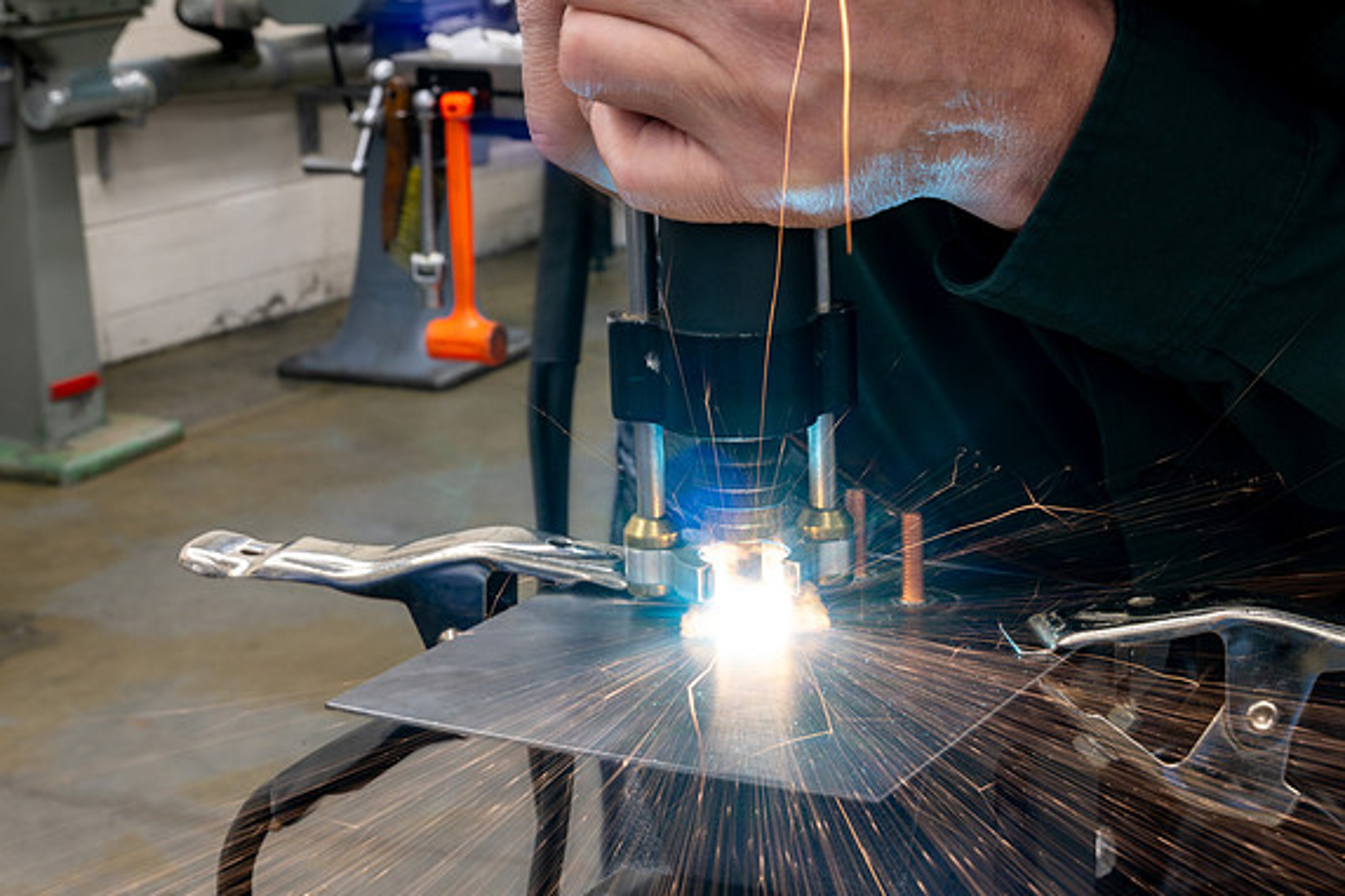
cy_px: 448
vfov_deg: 19.2
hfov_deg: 28.5
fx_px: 2652
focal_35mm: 71
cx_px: 668
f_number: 22
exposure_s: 1
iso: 40
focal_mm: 70
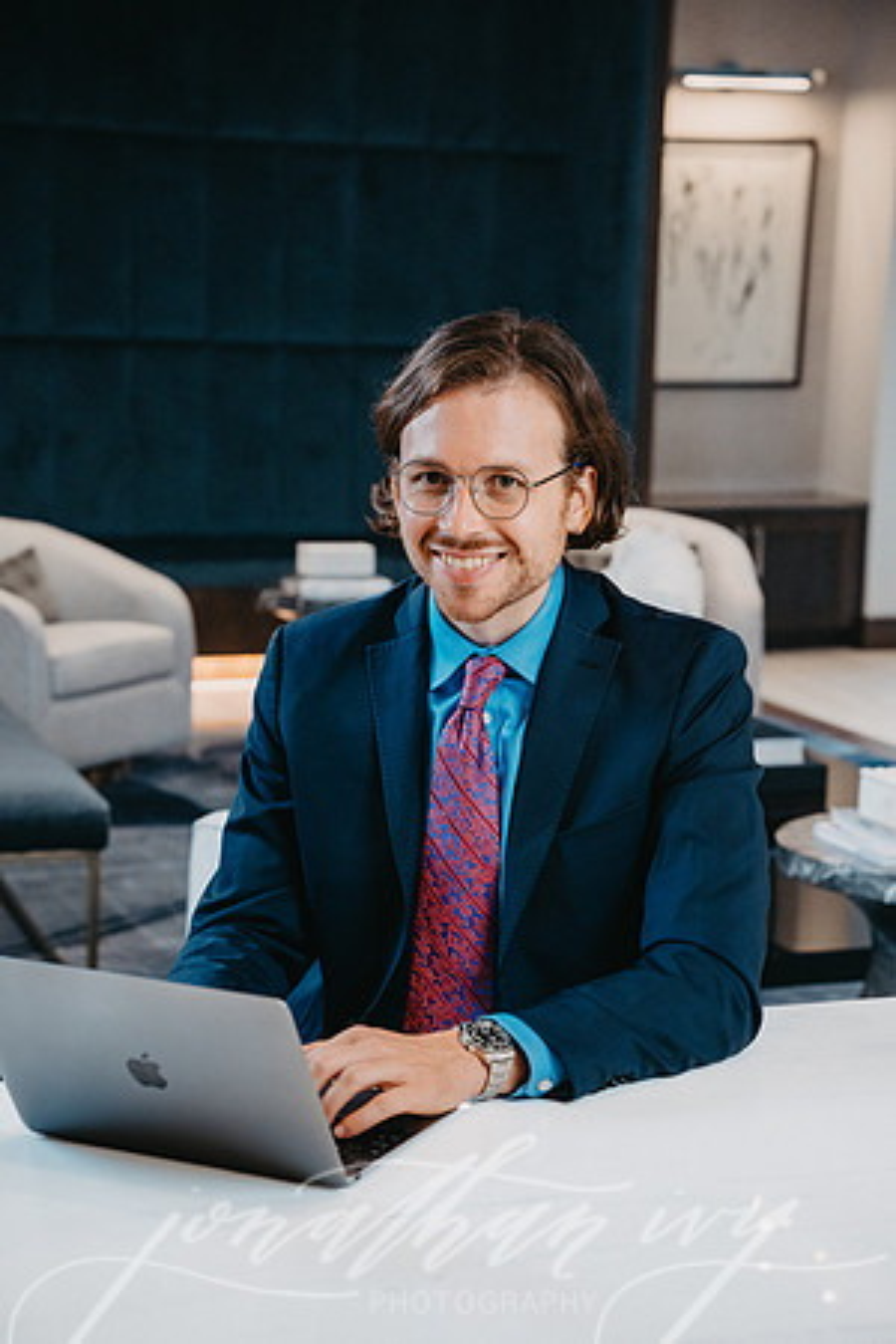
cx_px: 448
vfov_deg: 28.8
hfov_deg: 19.5
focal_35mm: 70
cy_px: 672
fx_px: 2613
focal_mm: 70
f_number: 5
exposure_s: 1/200
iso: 1600
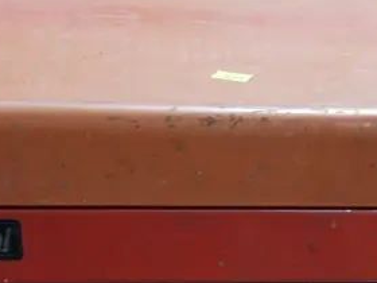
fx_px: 1274
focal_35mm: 117
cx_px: 411
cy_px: 440
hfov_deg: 16.3
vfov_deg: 12.0
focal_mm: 16
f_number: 3.6
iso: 500
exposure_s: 1/60
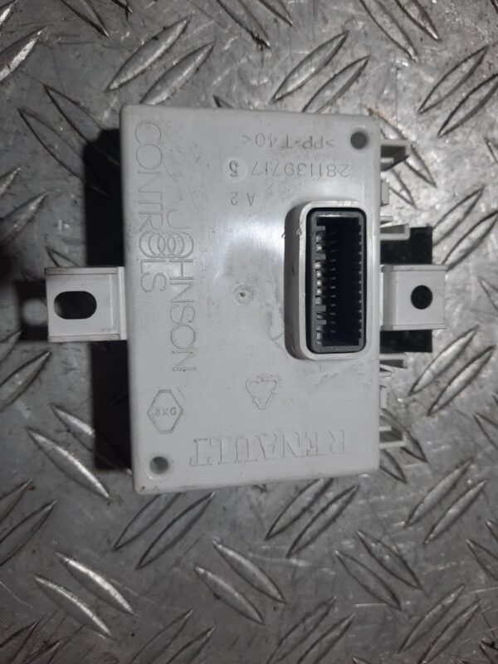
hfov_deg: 54.9
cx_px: 249
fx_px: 480
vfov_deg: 69.4
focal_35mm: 25
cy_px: 332
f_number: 2
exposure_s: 1/50
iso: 80
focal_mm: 4.6
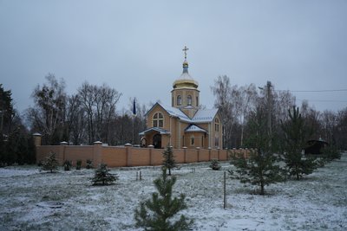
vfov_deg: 43.6
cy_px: 116
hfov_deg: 61.9
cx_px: 174
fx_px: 289
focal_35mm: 30
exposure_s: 1/100
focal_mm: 30
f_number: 2.8
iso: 160
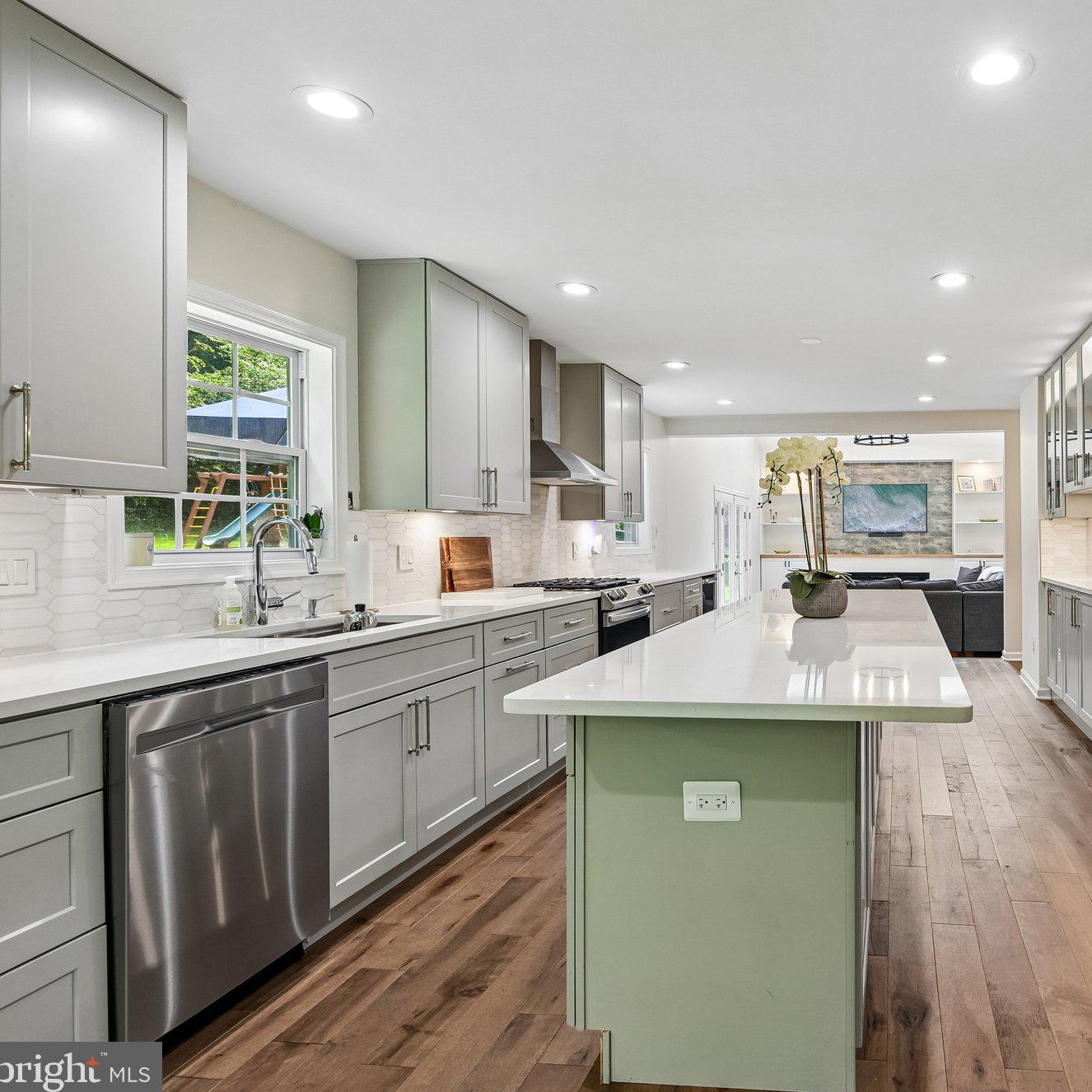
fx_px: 749
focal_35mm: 21
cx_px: 823
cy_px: 540
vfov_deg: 72.1
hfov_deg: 67.4
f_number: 8
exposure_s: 1/40
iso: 400
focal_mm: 16
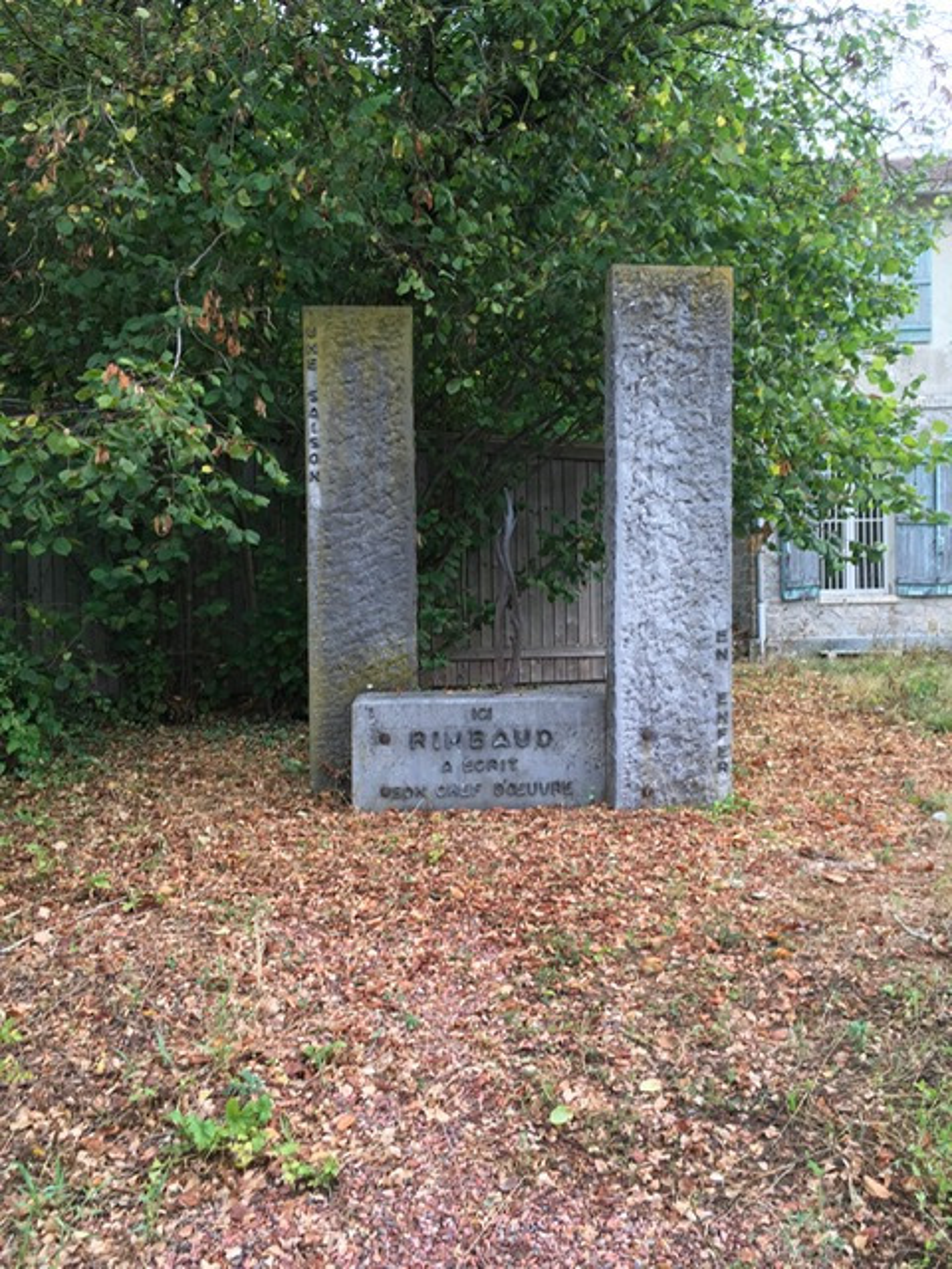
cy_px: 634
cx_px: 476
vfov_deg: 61.7
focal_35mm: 29
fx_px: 1063
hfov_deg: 48.2
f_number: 2.2
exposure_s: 1/100
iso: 25
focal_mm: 4.15
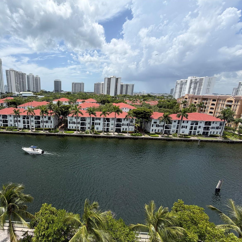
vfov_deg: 84.0
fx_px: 134
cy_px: 124
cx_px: 79
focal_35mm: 17
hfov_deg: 81.0
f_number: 2.2
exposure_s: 1/914
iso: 20
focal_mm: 2.22
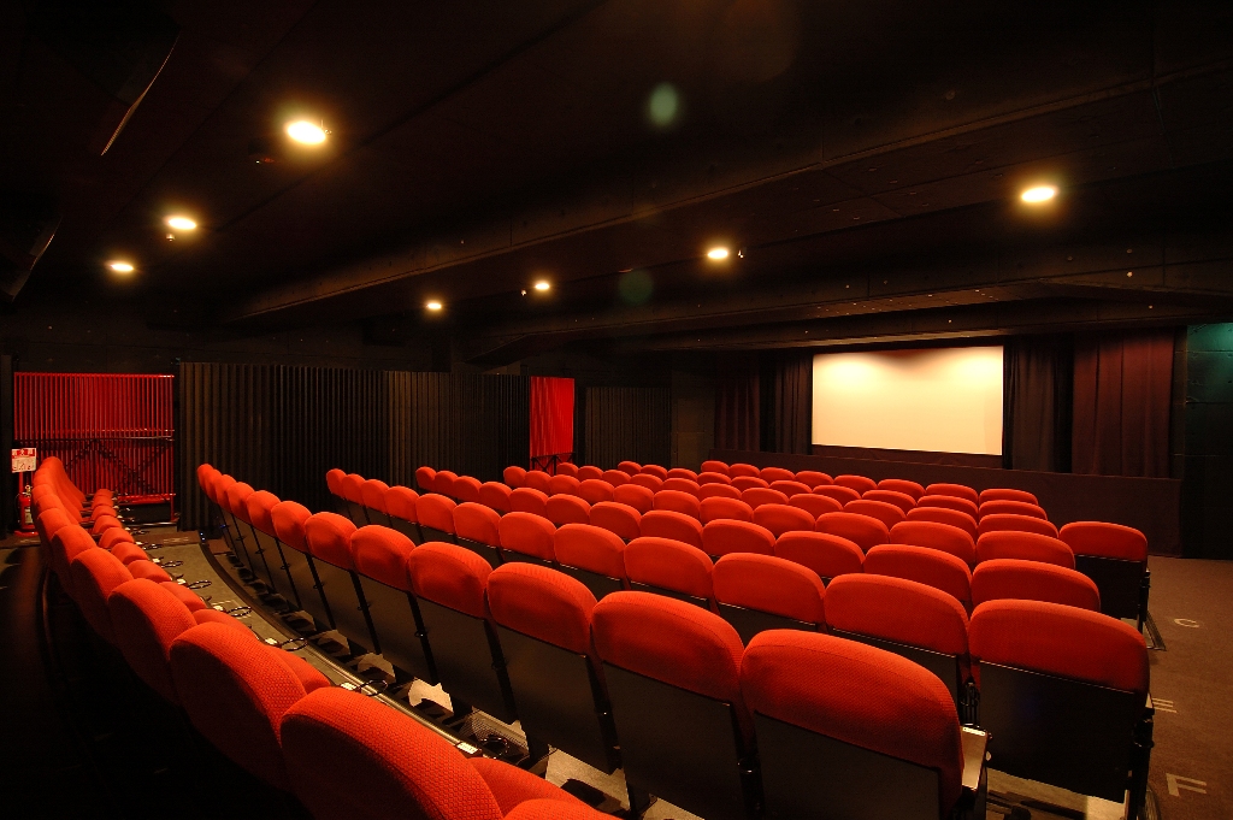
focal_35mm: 18
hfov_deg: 90.0
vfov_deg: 67.3
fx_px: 616
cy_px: 410
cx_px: 616
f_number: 5
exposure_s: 2
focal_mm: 12
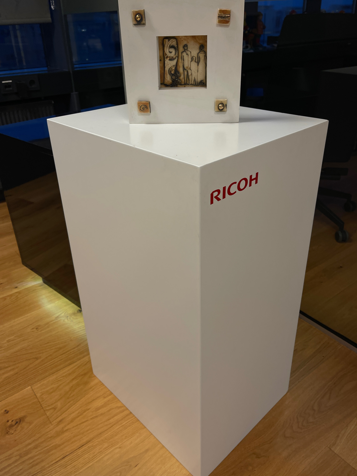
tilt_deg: -27.5
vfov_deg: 63.4
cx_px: 183
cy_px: 229
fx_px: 385
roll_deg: +1.9
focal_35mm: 28
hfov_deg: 49.7
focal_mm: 5.1
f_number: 1.6
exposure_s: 1/100
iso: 64
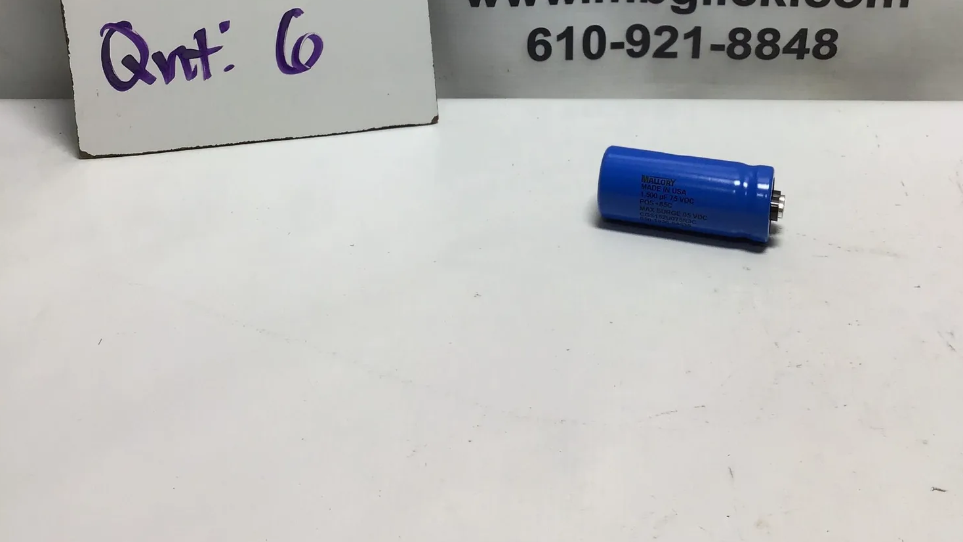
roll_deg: +1.7
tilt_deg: -20.2
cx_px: 488
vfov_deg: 24.7
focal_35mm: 46
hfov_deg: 44.6
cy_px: -5
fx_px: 1175
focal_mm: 3.3
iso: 25
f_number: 2.4
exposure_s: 1/215
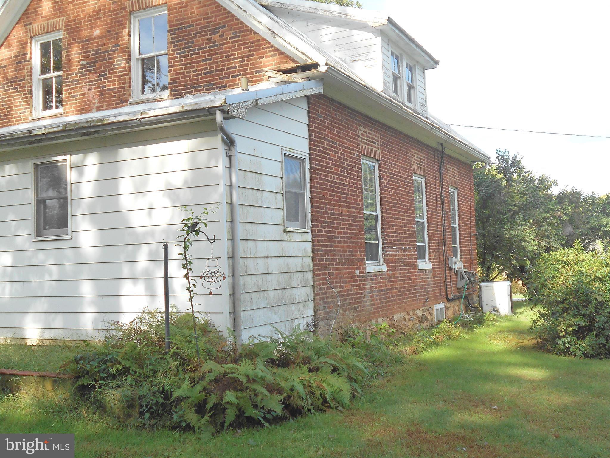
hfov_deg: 50.1
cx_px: 305
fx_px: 652
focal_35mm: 37
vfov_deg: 38.7
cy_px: 229
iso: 80
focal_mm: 6.7
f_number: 3.9
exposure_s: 1/250
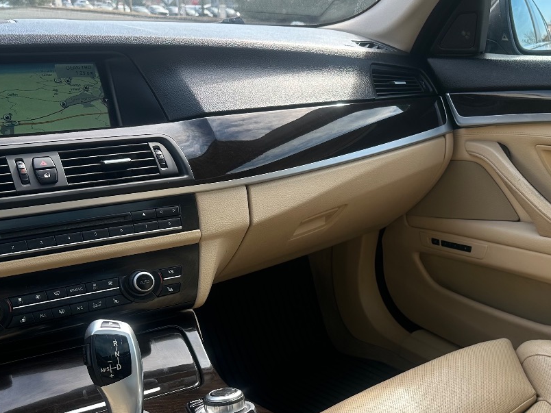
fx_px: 684
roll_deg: -0.7
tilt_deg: -23.0
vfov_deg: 33.0
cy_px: 303
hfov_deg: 43.0
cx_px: 387
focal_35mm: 43
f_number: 1.78
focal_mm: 6.86
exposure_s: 1/529
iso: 80
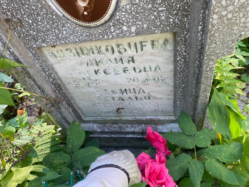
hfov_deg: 67.3
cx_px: 124
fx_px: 187
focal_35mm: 26
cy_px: 94
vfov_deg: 53.1
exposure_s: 1/121
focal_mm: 4.25
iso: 40
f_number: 1.8
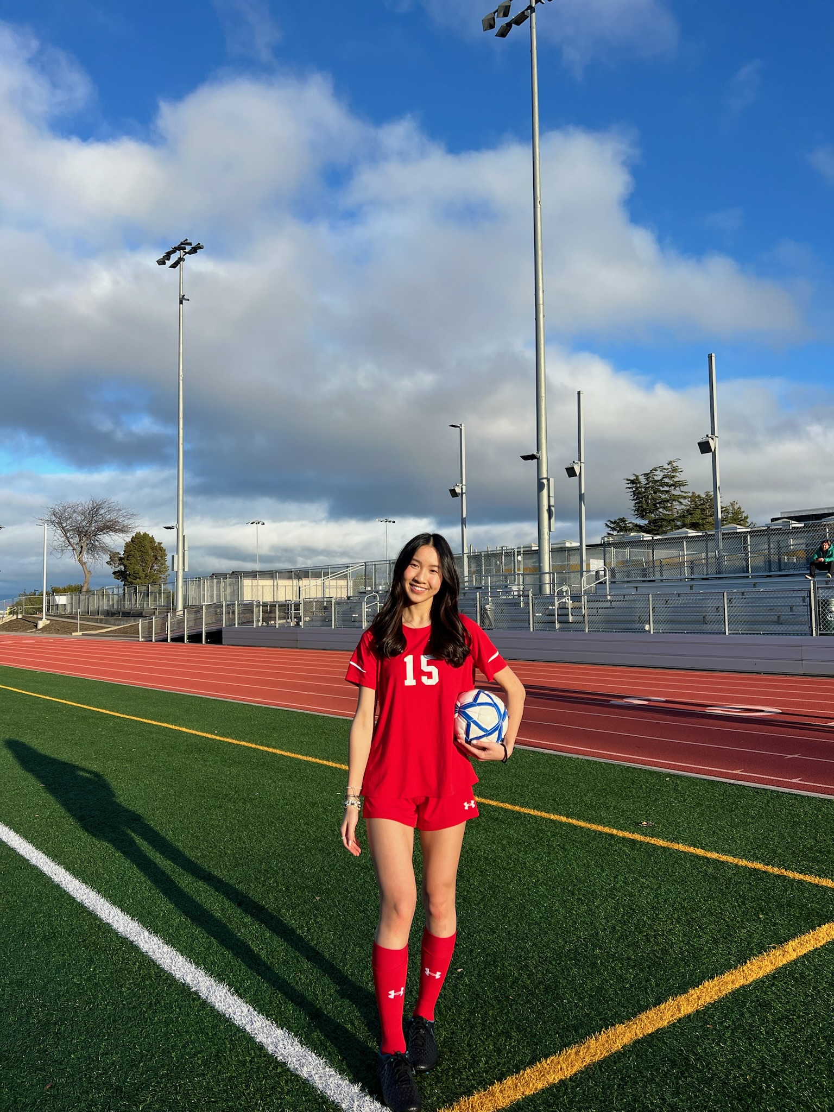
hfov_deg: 53.1
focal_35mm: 26
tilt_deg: +3.0
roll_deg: +1.0
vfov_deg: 67.3
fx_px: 835
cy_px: 556
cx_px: 417
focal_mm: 5.7
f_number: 1.5
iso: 50
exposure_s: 1/3077
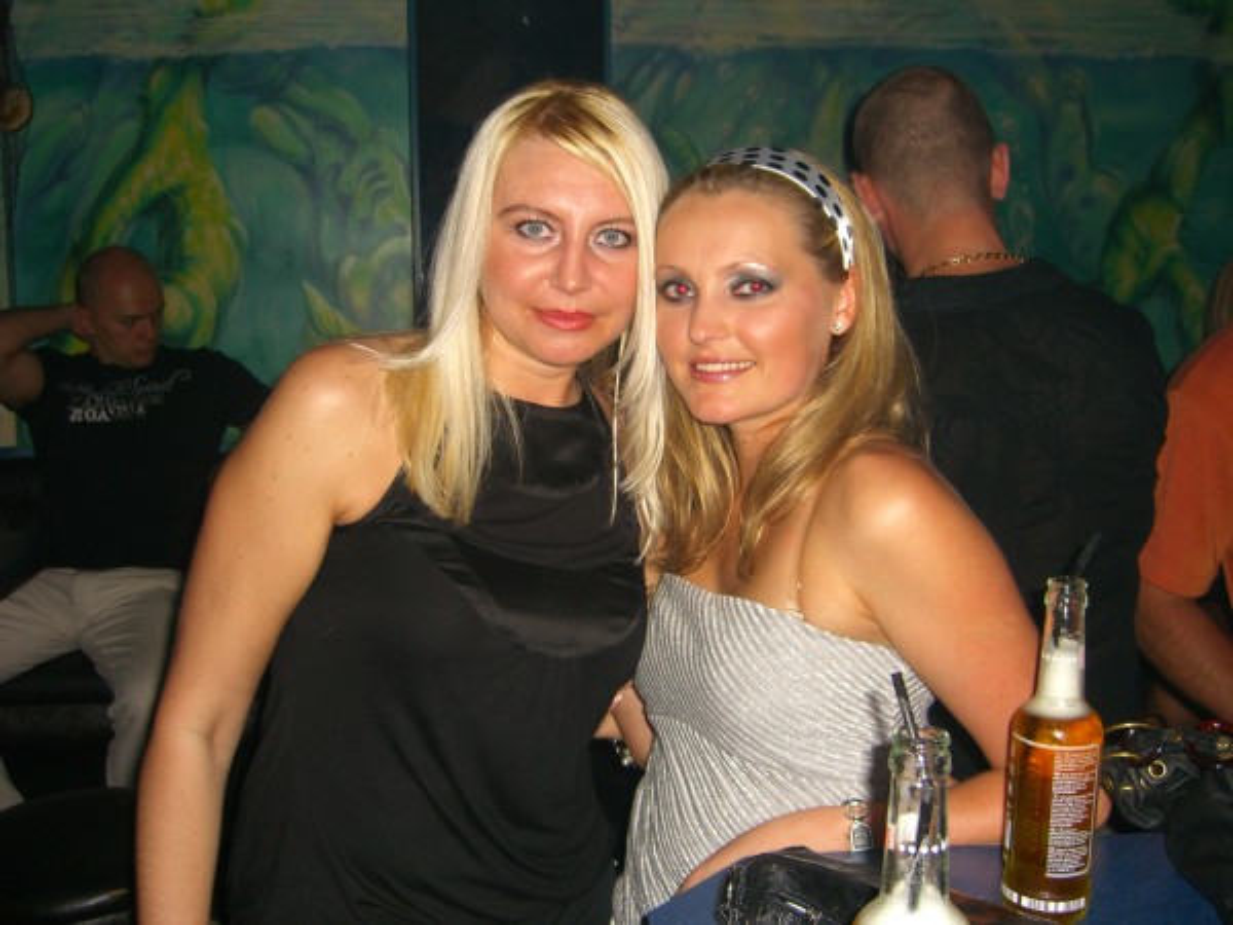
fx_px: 1354
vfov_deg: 37.7
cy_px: 462
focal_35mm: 38
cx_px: 616
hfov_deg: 49.0
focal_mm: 7.9
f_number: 2.8
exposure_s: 1/60
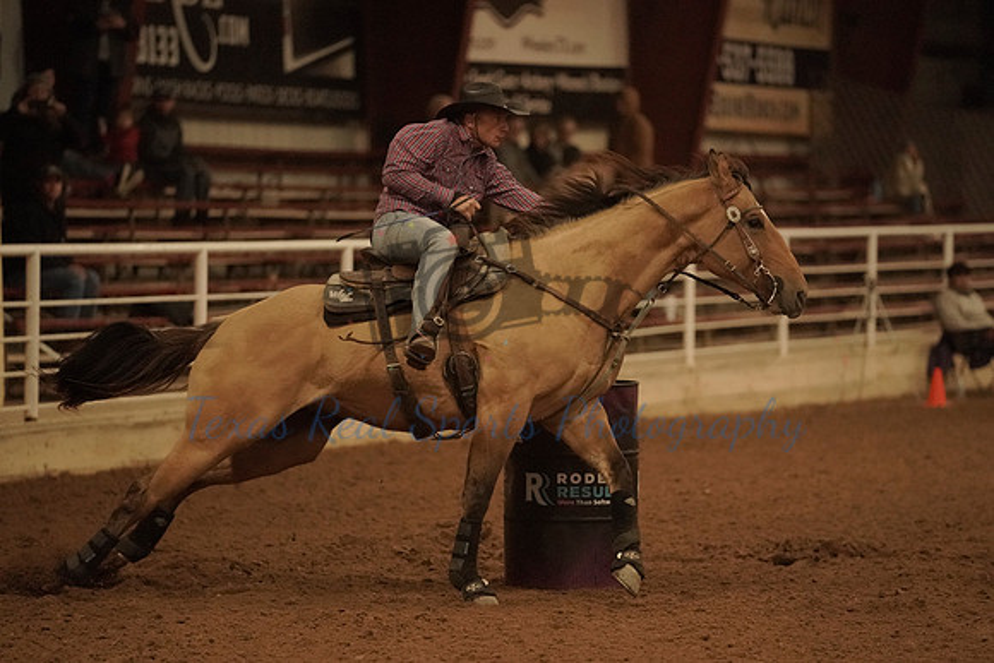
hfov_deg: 10.3
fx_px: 5523
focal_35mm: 200
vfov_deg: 6.9
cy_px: 332
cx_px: 497
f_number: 2.8
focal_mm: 200
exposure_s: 1/1000
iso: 12800
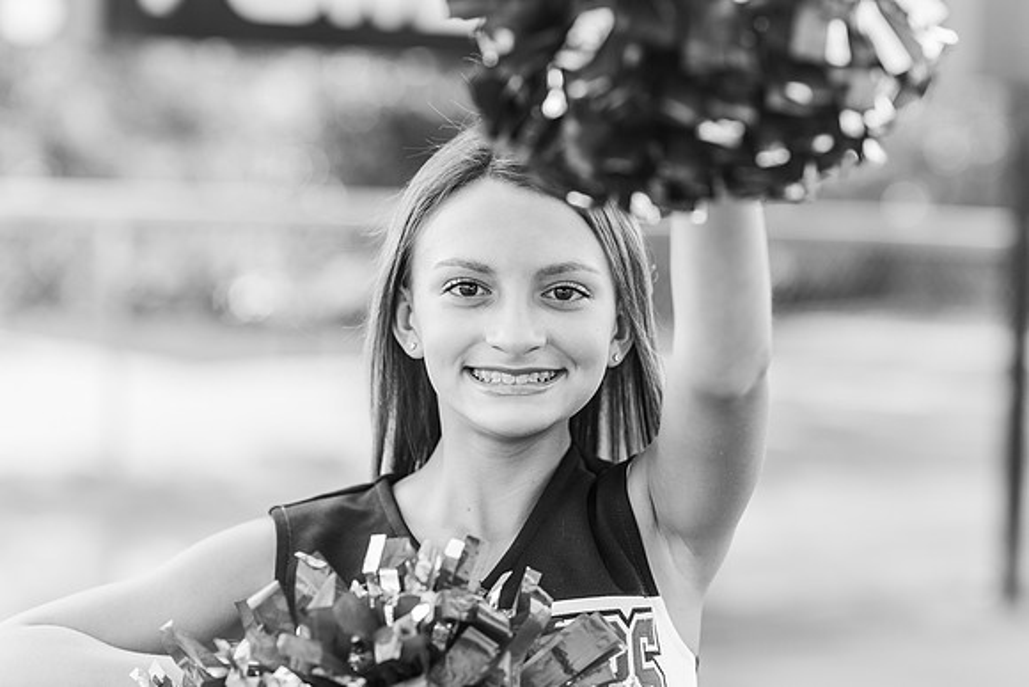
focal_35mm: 85
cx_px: 514
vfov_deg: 16.1
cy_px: 344
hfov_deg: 23.9
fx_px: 2430
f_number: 2.8
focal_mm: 85
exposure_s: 1/500
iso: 200
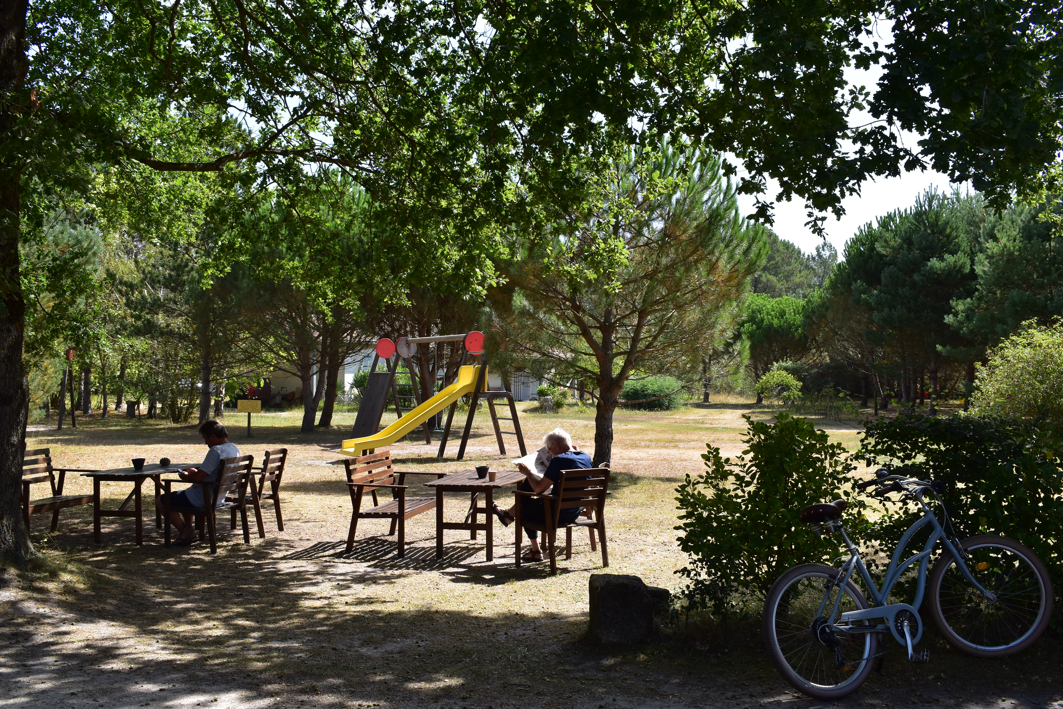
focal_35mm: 36
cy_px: 354
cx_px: 532
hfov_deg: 53.1
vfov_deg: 36.9
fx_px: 1063
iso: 400
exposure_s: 1/320
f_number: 10
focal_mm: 24
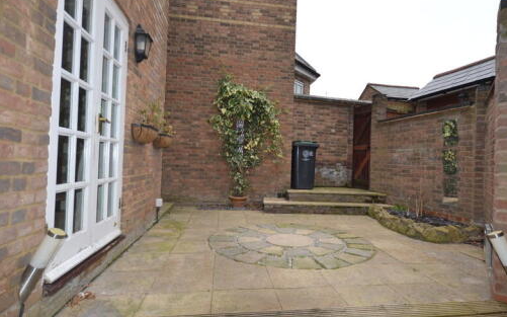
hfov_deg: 85.0
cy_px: 157
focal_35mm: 20
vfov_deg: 59.6
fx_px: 276
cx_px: 266
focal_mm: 10
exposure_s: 1/125
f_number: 4
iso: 180
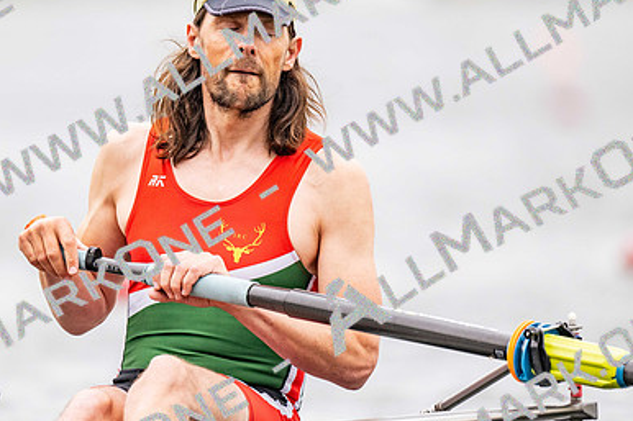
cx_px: 185
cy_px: 201
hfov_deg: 2.3
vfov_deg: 1.5
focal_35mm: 902
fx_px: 15853
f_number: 4
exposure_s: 1/2500
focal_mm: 600
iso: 900
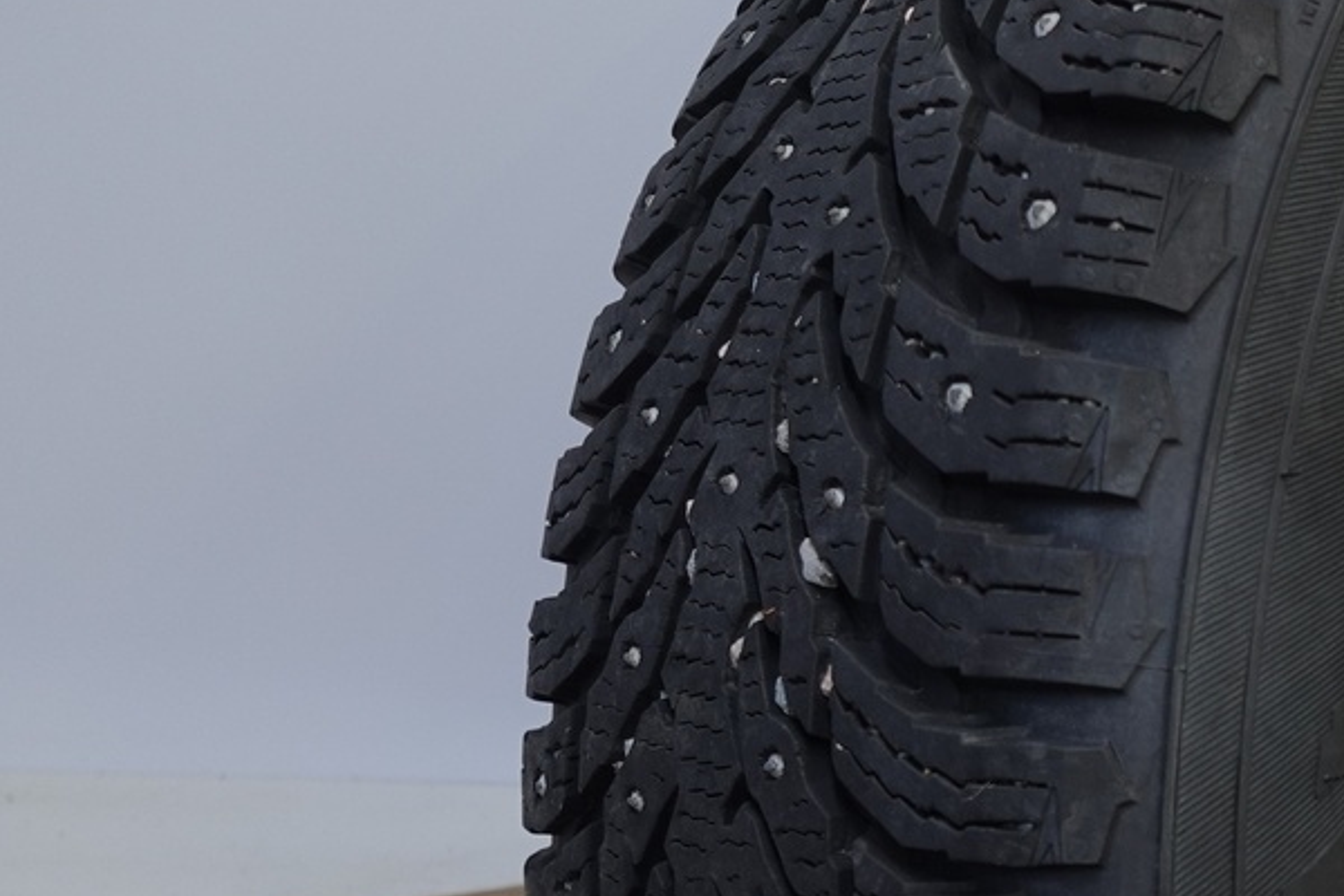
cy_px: 625
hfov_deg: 34.5
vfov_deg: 24.9
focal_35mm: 54
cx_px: 1241
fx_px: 2016
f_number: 2
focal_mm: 7.6
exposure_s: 1/80
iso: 160
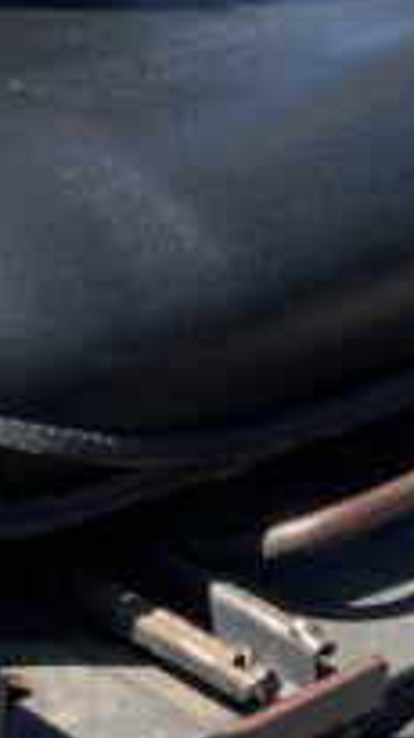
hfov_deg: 7.7
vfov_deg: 13.1
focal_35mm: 158
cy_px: -238
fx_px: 3090
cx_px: 227
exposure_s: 1/1121
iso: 16
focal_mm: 3
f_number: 1.8
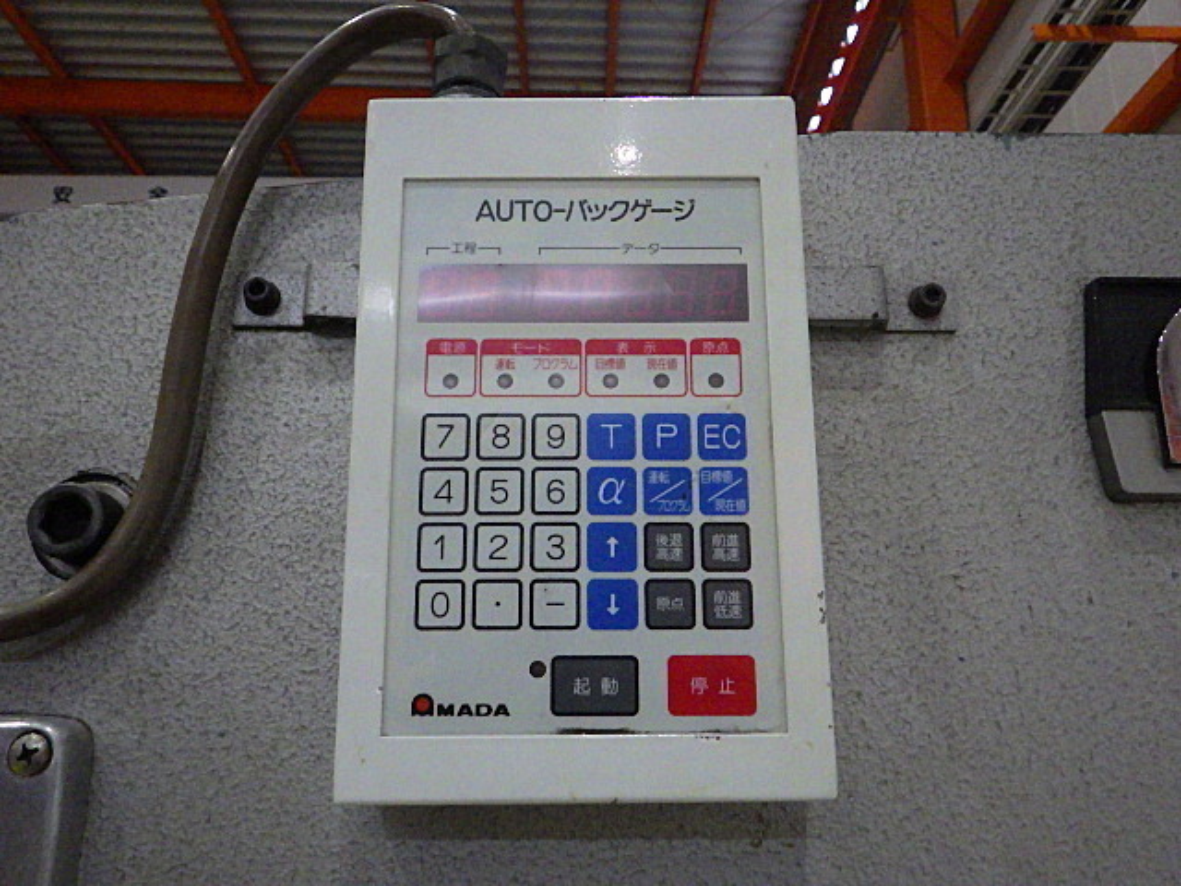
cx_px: 590
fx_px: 955
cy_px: 443
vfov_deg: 49.7
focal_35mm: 28
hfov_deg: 63.4
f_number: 3.5
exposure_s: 1/45
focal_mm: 5
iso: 640
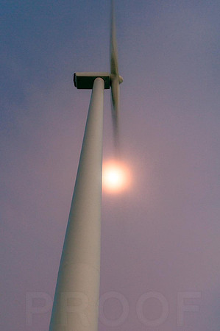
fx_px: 331
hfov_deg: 36.8
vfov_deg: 53.2
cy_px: 166
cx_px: 110
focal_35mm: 36
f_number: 4.8
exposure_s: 2
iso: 200
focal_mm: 24
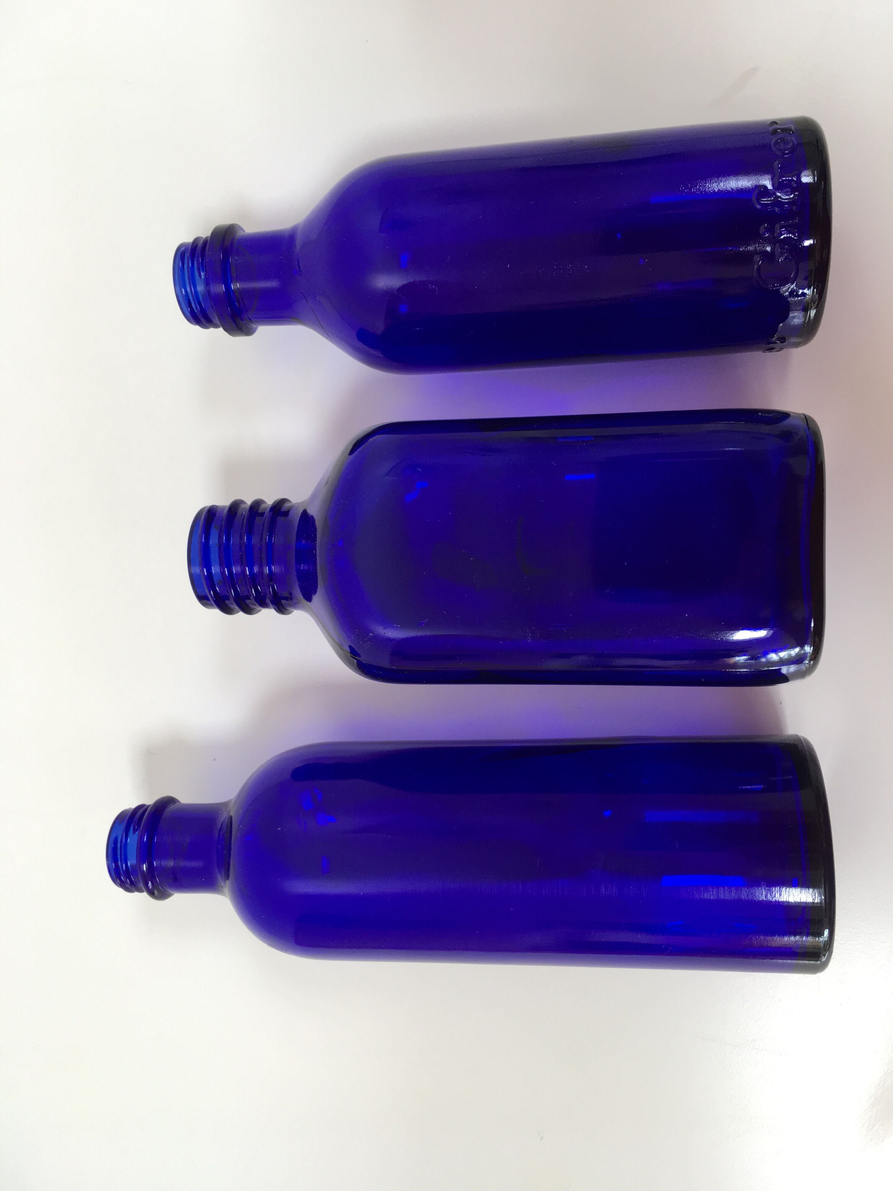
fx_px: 997
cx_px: 446
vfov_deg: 61.7
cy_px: 596
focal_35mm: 29
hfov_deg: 48.2
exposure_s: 1/100
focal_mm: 4.15
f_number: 2.2
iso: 40
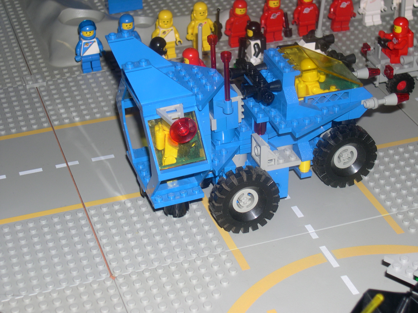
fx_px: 930
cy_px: 156
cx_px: 209
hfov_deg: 25.3
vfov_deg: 19.1
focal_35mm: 77
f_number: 4
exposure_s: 1/60
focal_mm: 16.3
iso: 100
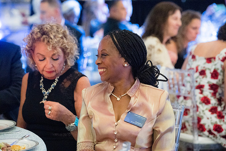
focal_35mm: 116
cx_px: 113
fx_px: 728
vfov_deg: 11.8
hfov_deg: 17.6
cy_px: 76
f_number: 4
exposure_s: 1/125
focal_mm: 116
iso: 12800
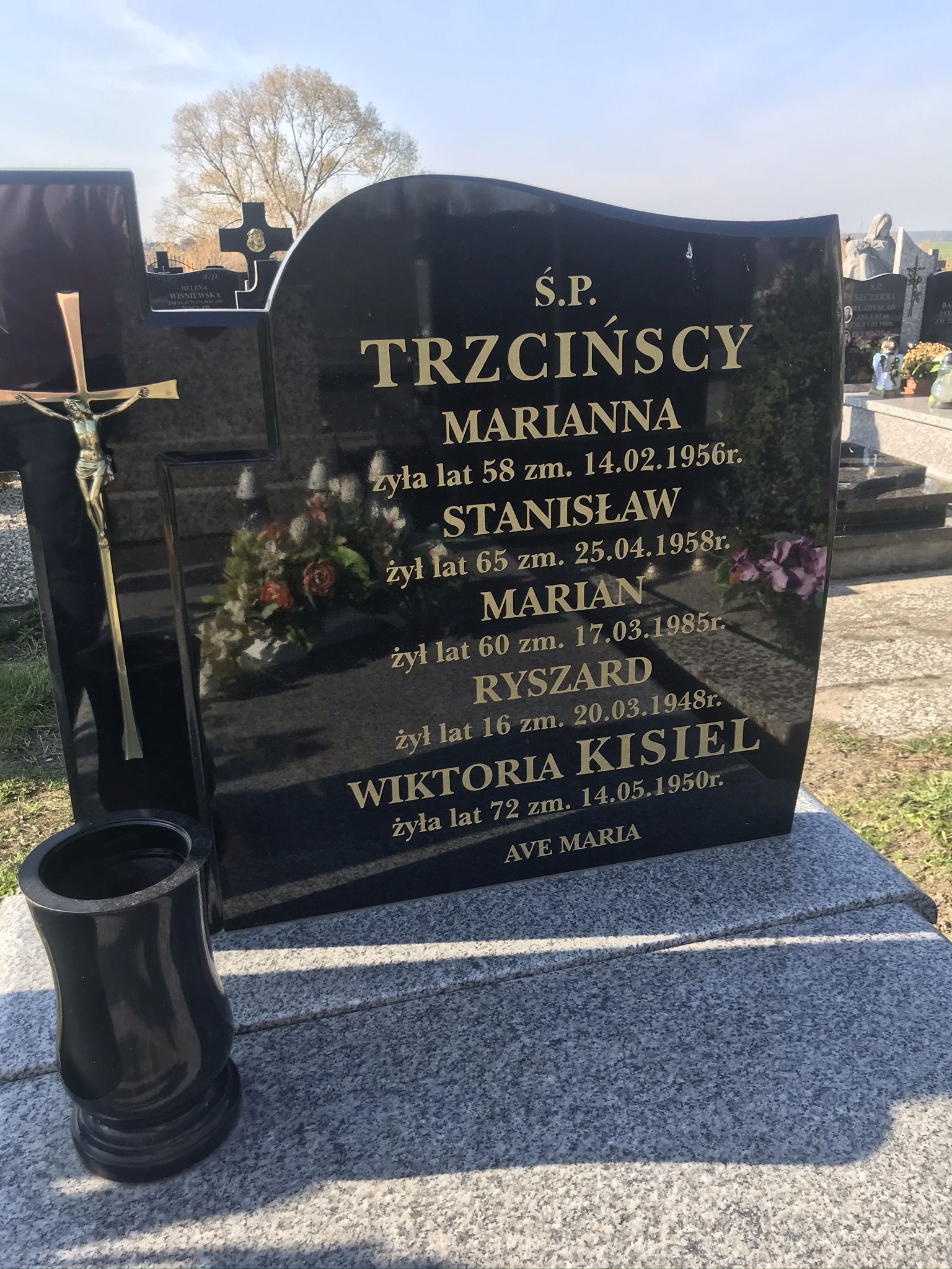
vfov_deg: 63.4
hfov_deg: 49.7
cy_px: 634
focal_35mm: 28
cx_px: 476
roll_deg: +2.3
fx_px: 1027
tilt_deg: -18.6
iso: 20
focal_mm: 3.99
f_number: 1.8
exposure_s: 1/725
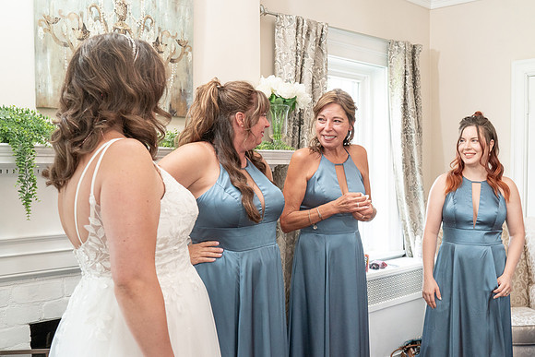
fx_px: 614
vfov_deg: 32.3
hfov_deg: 46.9
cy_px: 208
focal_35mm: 41
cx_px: 311
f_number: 6.3
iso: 2000
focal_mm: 35
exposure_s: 1/200
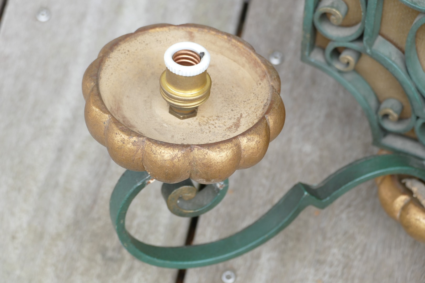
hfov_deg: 12.8
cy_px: 142
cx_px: 212
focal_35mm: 160
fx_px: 1889
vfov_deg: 8.6
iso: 250
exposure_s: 1/125
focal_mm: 58.01
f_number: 3.9
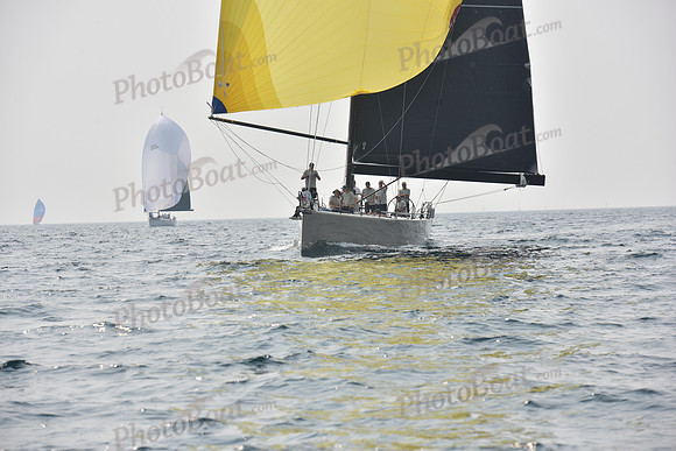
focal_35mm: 175
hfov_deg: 11.7
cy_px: 226
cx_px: 338
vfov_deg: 7.9
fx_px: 3287
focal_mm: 175
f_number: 9
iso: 250
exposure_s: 1/1250
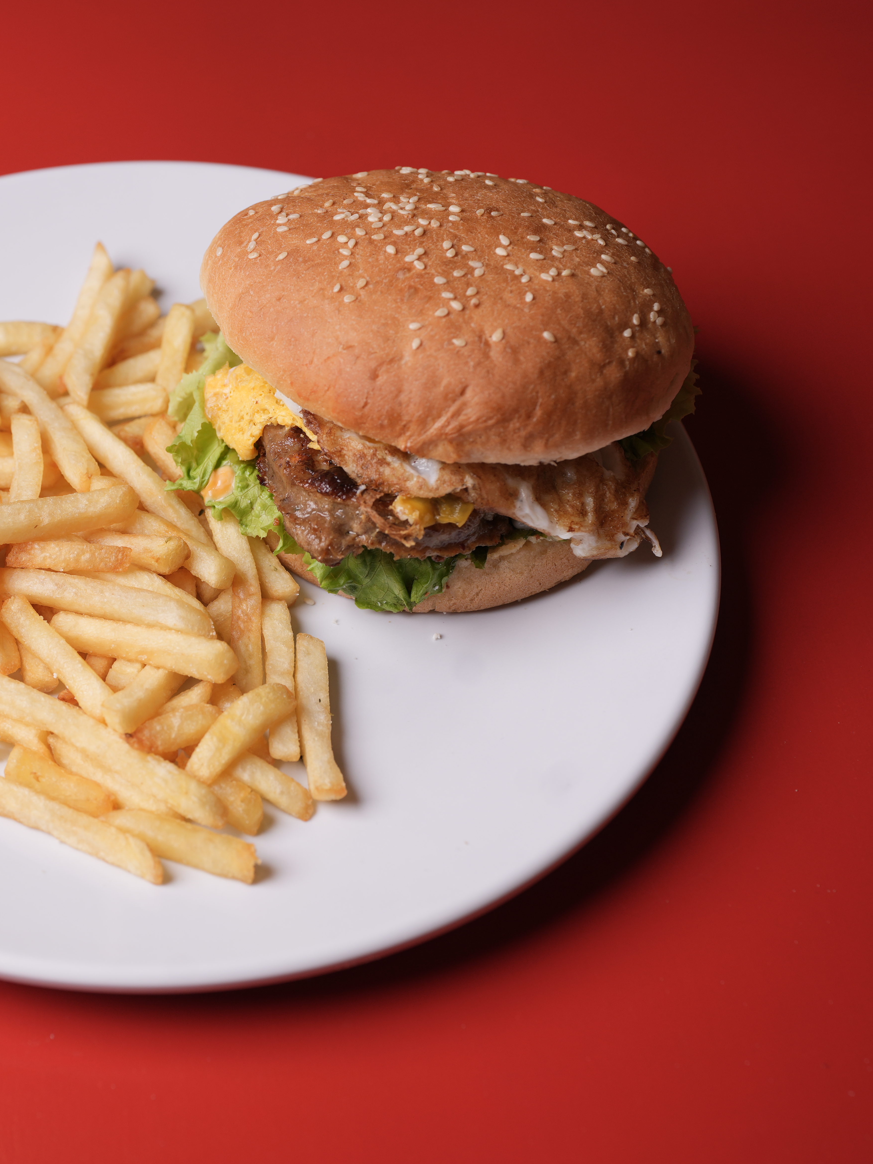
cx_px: 147
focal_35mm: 65
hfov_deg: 22.2
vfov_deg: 29.8
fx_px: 2186
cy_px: 583
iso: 160
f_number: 4.5
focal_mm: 45
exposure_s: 1/250
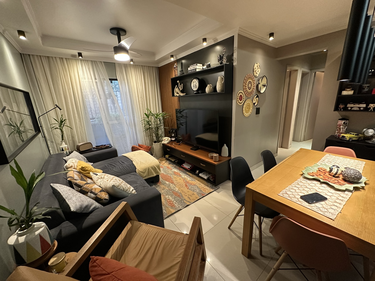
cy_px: 140
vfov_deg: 85.7
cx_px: 188
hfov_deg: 102.1
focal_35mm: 14
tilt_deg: -15.0
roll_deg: +2.4
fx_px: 152
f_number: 2.2
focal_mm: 2.22
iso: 500
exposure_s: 1/60
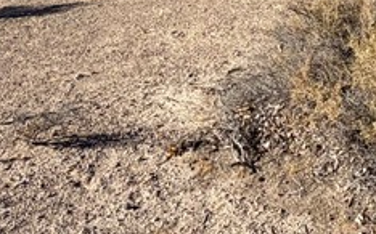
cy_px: -175
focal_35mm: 65
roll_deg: -0.5
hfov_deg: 29.3
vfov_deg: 16.9
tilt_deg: +3.2
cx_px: 384
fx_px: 666
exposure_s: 1/955
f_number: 2.2
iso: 20
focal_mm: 2.22
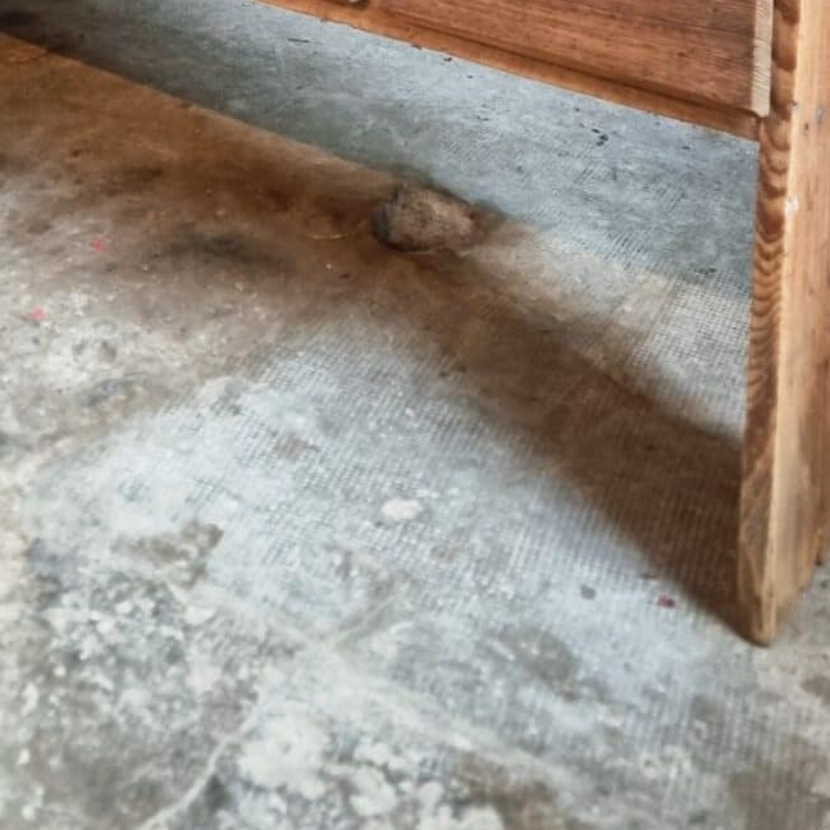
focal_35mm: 67
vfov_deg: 21.5
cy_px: -424
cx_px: 327
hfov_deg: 25.7
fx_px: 1818
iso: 640
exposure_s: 1/25
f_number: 1.8
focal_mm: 6.7
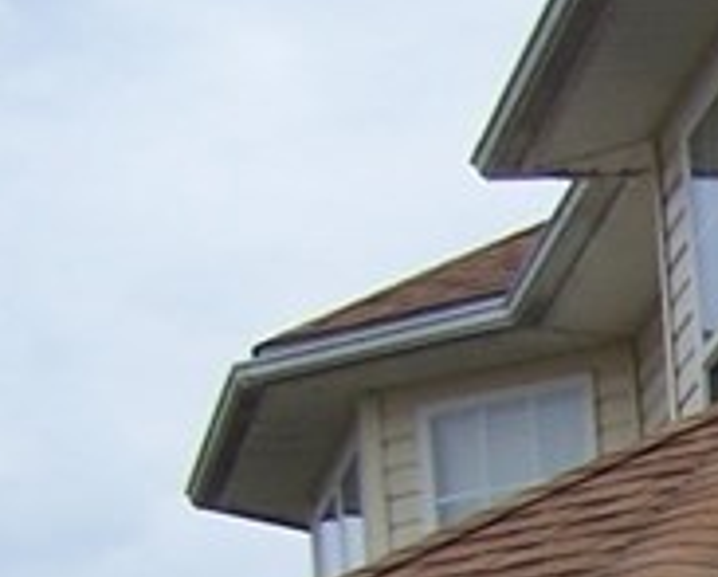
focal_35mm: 207
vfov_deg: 7.2
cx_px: 1746
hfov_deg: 8.5
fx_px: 4406
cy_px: 1174
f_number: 2.8
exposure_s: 1/350
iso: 80
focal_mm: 6.3
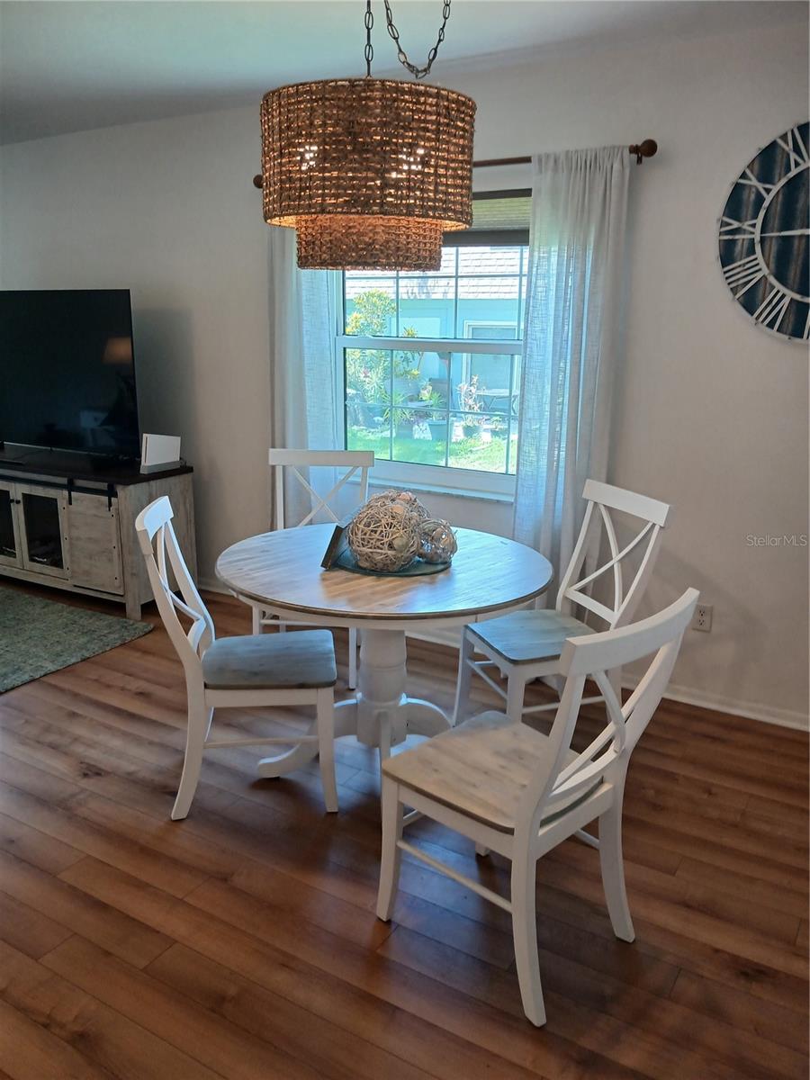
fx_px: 811
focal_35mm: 26
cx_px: 405
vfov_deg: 67.3
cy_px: 540
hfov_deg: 53.1
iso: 100
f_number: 1.8
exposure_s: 1/50
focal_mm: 3.98
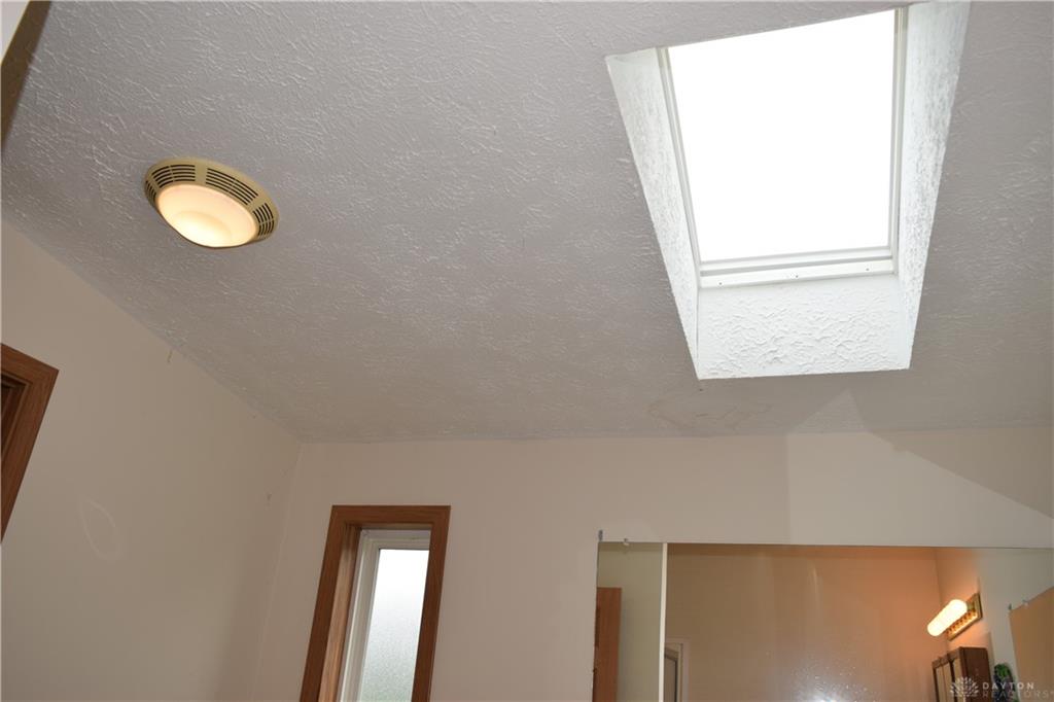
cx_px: 527
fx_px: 790
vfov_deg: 47.9
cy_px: 351
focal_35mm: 27
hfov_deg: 67.4
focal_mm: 18
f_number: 5.6
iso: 180
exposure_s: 1/125
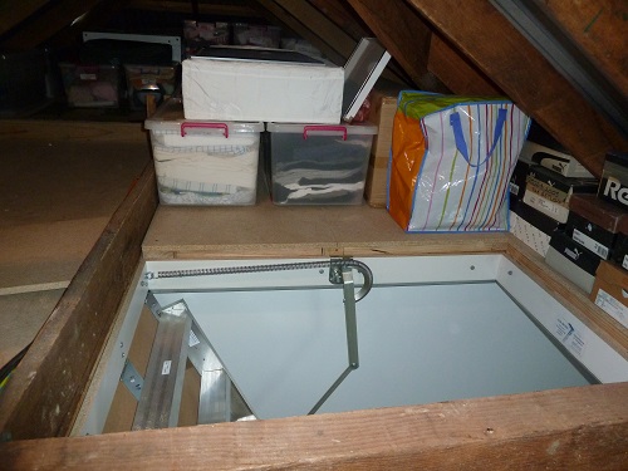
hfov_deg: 69.4
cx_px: 314
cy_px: 236
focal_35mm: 25
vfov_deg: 54.9
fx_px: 454
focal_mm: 4.1
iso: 320
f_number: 3.3
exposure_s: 1/30
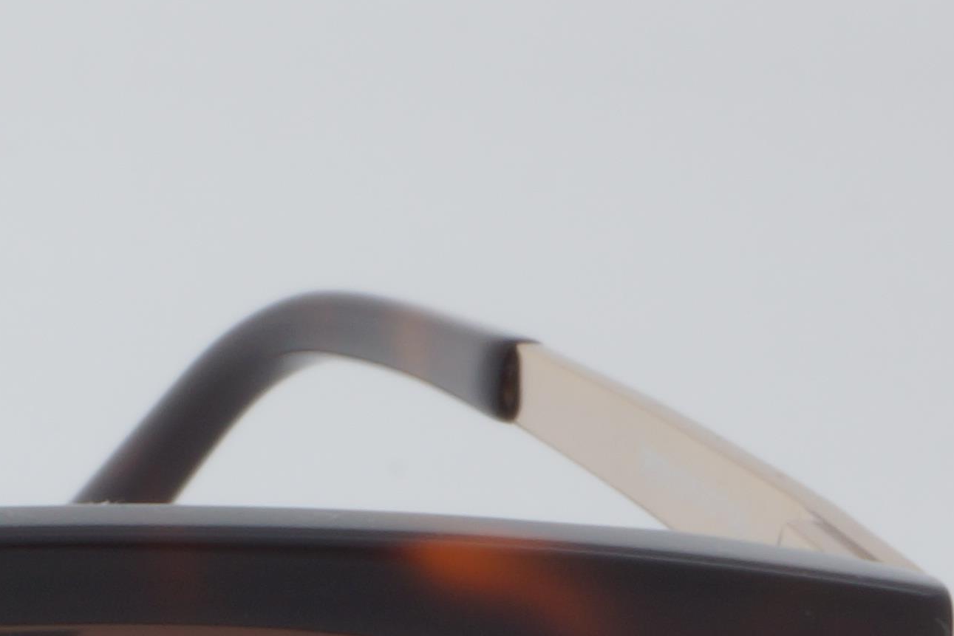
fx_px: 10158
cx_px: -1205
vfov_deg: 3.6
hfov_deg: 5.2
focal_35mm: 383
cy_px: 1174
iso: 100
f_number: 32
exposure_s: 1/3
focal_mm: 55
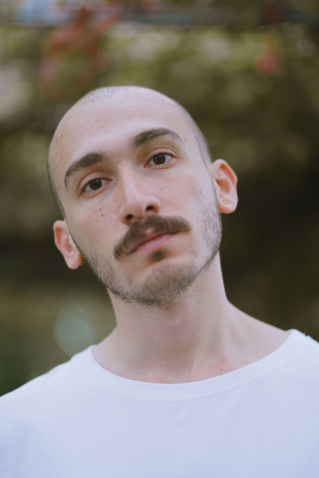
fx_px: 1130
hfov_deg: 16.1
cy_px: 239
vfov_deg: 23.9
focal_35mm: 85
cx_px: 160
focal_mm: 85
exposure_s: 1/200
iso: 1000
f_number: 1.8
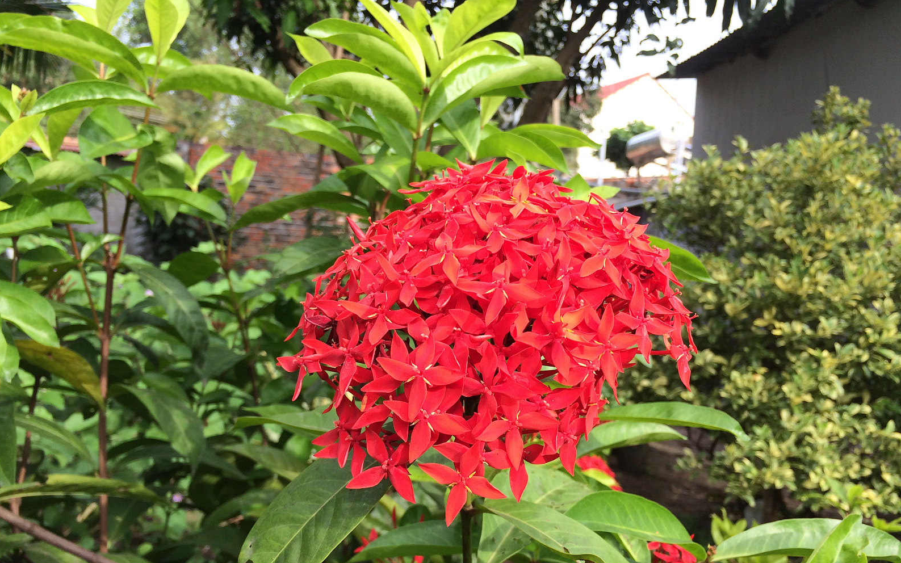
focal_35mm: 31
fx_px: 761
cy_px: 339
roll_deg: -2.0
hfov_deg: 61.2
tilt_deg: -6.2
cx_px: 451
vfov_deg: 40.4
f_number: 2.2
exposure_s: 1/342
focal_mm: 4.15
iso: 32
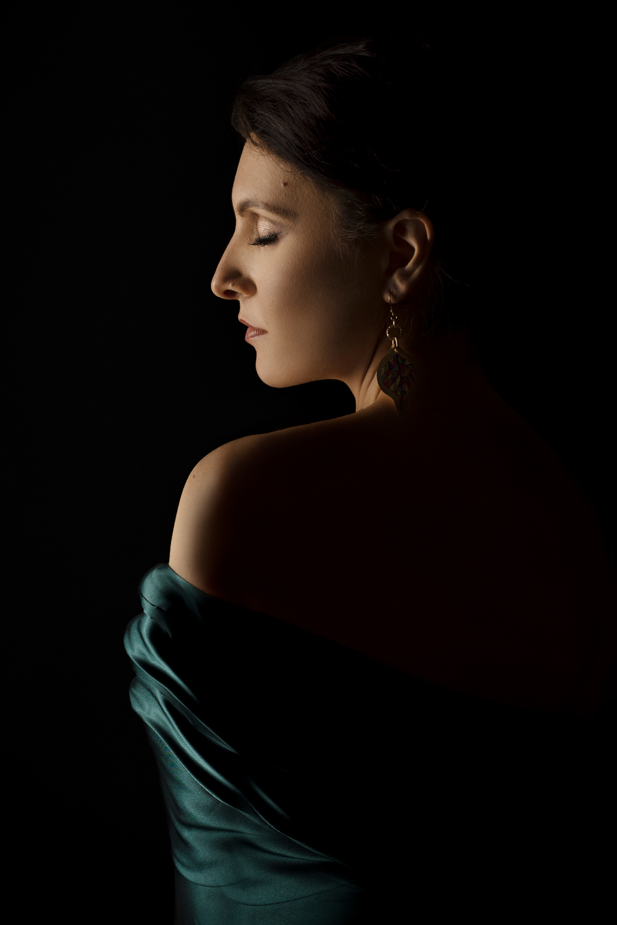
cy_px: 462
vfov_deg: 39.6
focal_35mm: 50
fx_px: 1285
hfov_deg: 27.0
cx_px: 308
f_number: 5.6
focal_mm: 50
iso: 100
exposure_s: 1/200
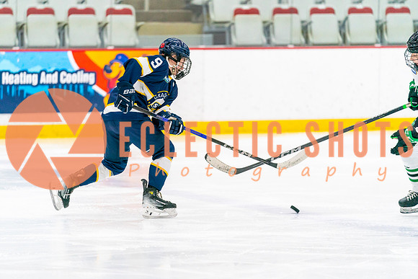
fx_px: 2603
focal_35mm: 224
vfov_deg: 6.1
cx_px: 184
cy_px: 140
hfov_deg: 9.2
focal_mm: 200
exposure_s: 1/1250
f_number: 2.8
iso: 3200
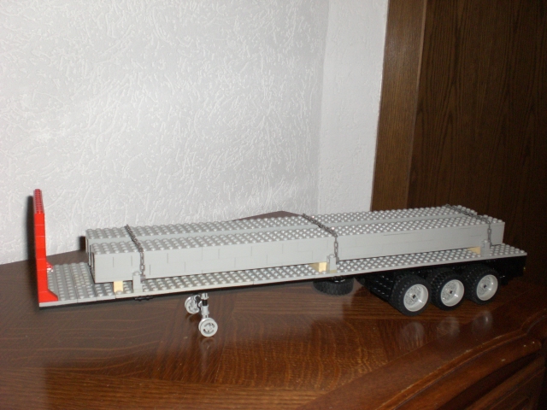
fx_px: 600
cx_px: 274
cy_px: 205
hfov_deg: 49.0
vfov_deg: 37.7
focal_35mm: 38
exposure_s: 1/60
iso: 200
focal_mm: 6.3
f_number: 3.1
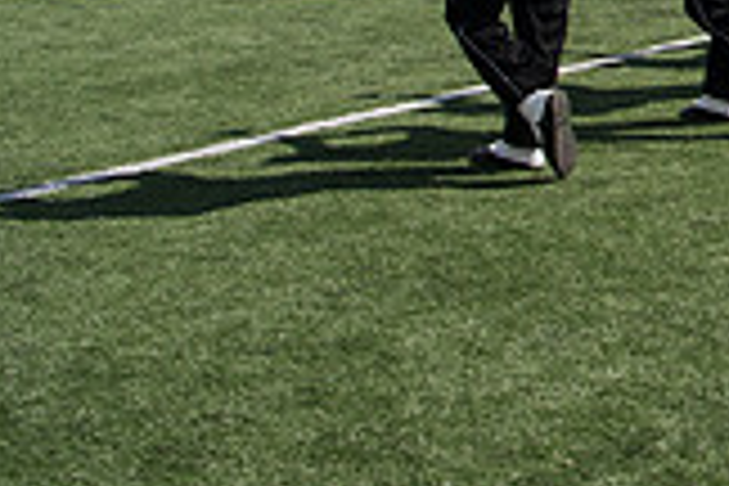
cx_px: 1174
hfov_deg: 19.6
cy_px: -268
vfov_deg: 14.7
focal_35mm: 86
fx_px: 1741
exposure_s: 1/1600
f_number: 5.6
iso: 200
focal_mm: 24
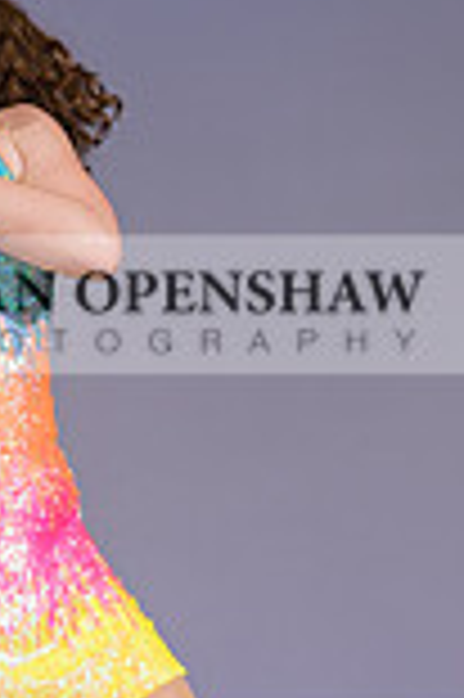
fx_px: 3933
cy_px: 509
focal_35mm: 203
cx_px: 36
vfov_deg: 10.1
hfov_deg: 6.7
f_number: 2.8
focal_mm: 70
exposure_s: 1/500
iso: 400
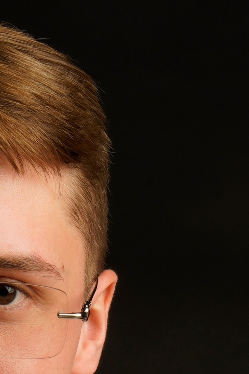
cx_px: -113
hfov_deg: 3.1
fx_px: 4658
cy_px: 817
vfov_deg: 4.5
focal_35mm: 449
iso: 100
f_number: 20
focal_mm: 90
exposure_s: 1/160
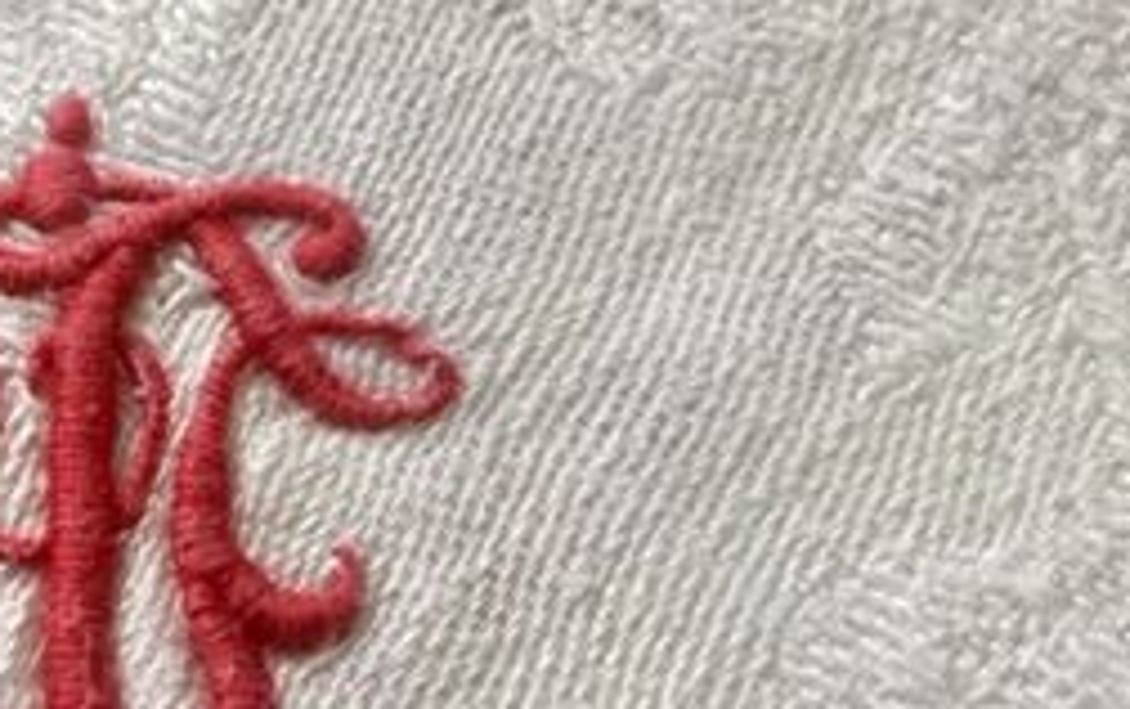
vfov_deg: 16.7
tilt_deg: -59.9
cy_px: 206
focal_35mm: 78
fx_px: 2404
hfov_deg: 26.4
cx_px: 444
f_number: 2.2
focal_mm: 4.15
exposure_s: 1/17
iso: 40
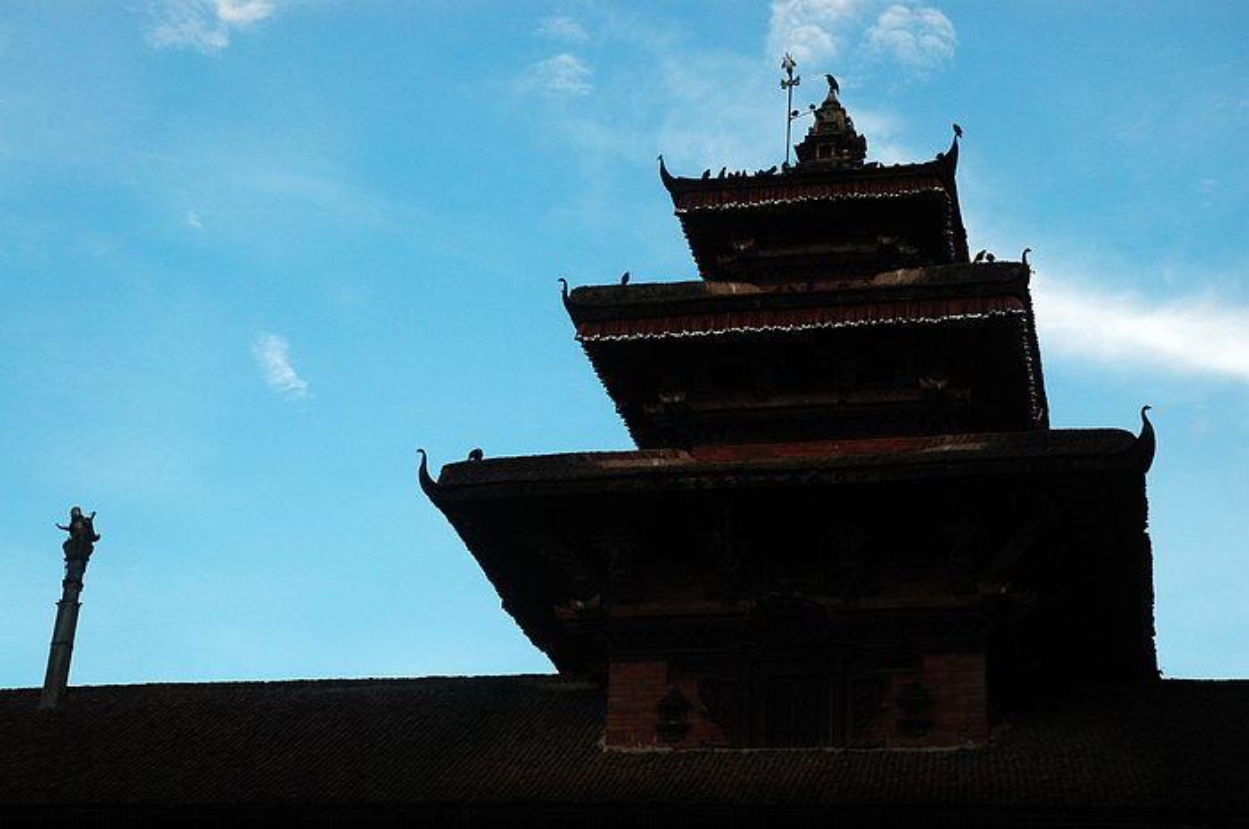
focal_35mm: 69
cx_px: 624
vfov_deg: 19.7
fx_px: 2391
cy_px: 414
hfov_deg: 29.3
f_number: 9
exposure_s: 1/160
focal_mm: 46
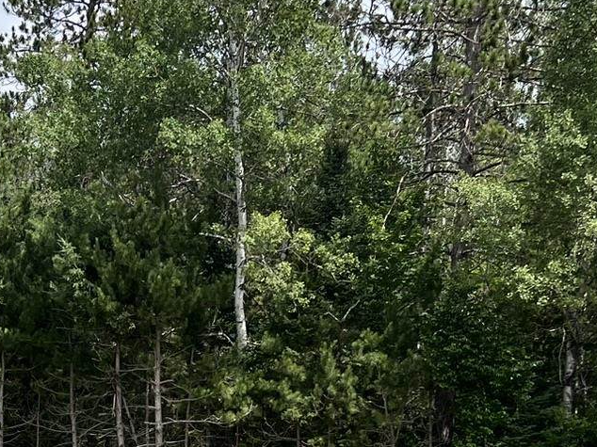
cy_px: 448
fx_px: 1448
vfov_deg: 17.2
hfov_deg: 23.0
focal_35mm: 84
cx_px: 124
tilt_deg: -2.6
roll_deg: -2.3
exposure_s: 1/2762
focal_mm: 5.7
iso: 50
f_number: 1.5
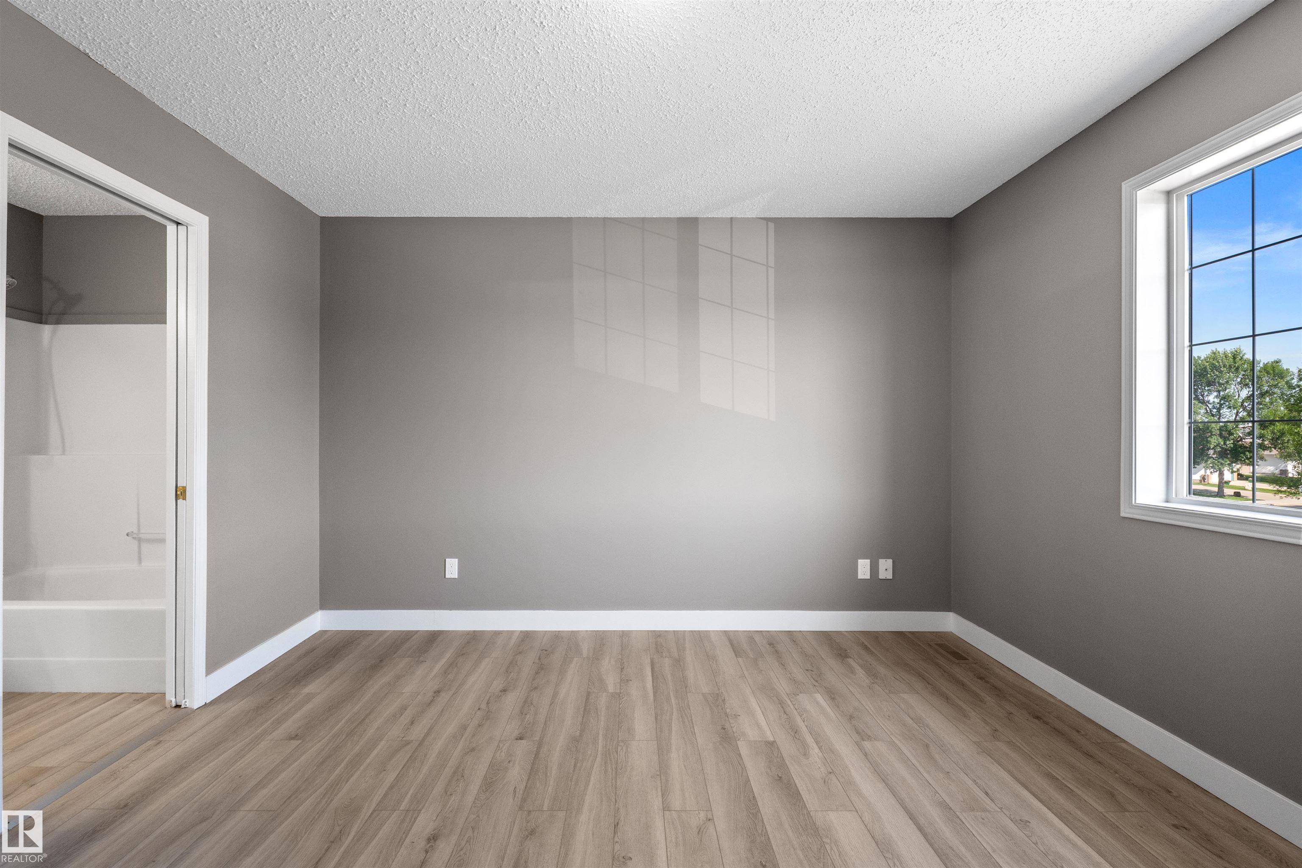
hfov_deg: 100.4
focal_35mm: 15
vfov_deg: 77.3
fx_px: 542
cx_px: 651
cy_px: 434
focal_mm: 10
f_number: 9
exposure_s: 1/6
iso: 400
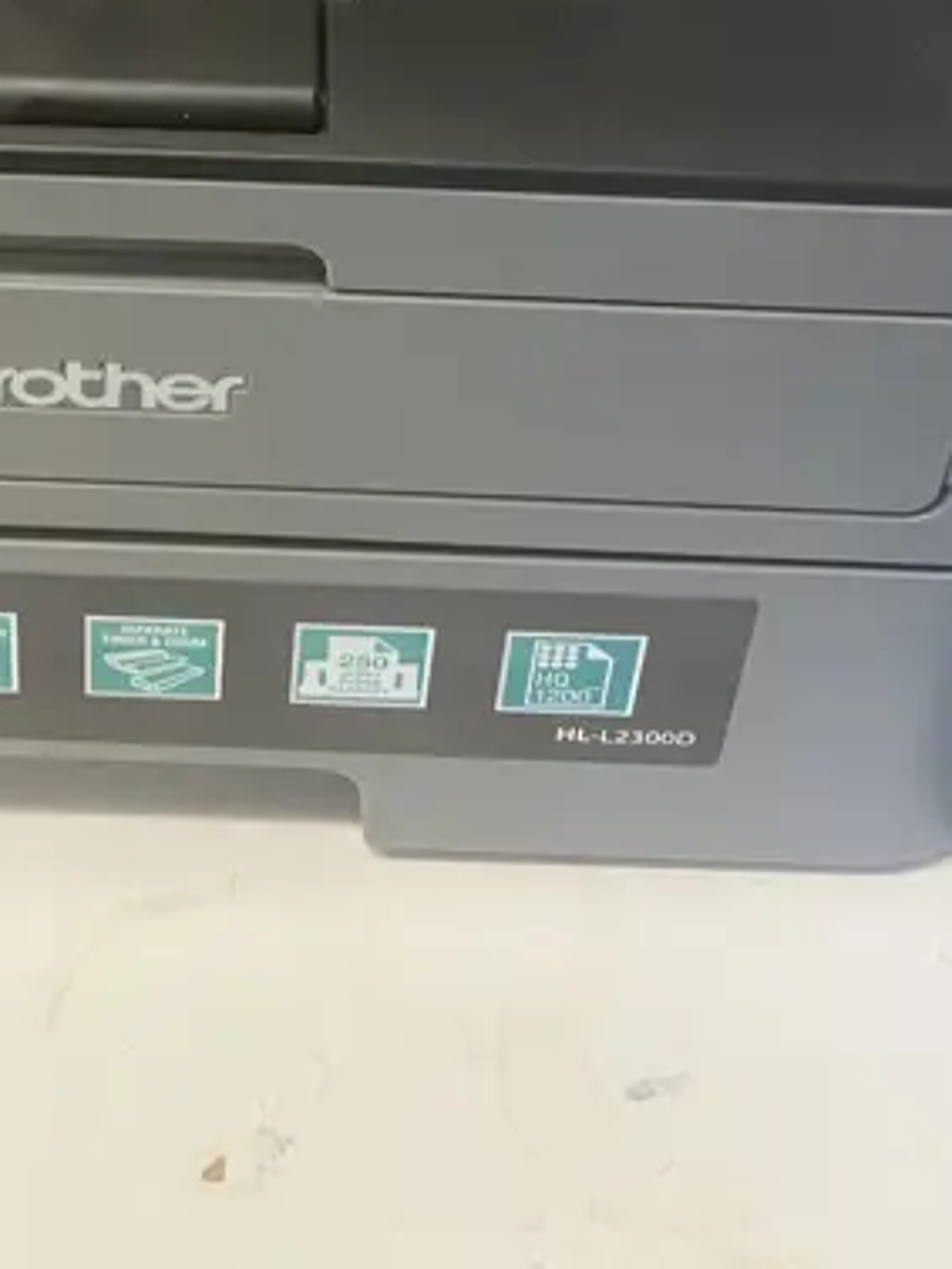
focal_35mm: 76
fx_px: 2785
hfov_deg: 19.0
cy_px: -77
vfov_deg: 24.2
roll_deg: -1.9
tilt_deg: -39.3
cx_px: 81
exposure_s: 1/50
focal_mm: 3.99
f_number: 1.8
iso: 100
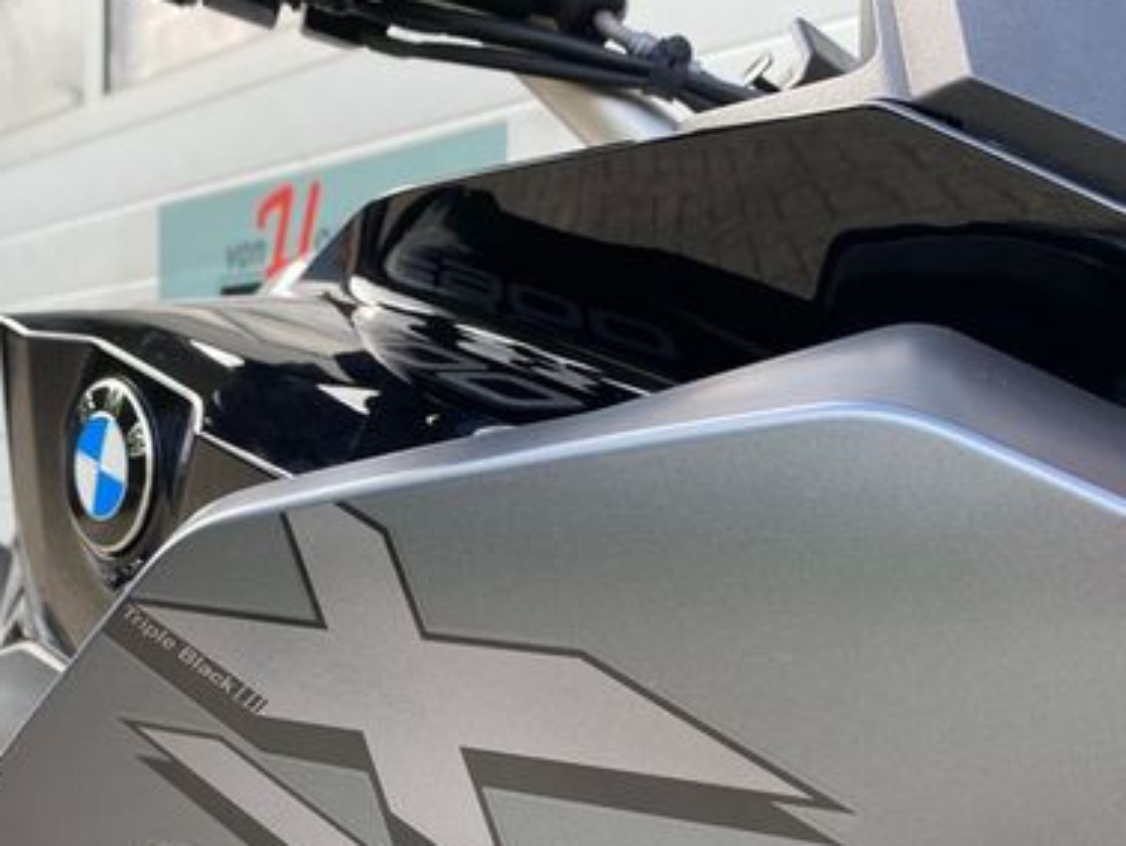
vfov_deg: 31.9
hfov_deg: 42.3
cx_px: 363
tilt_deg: -7.7
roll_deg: -1.7
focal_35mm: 44
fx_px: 1432
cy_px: 697
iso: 32
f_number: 1.8
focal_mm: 4.25
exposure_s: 1/452
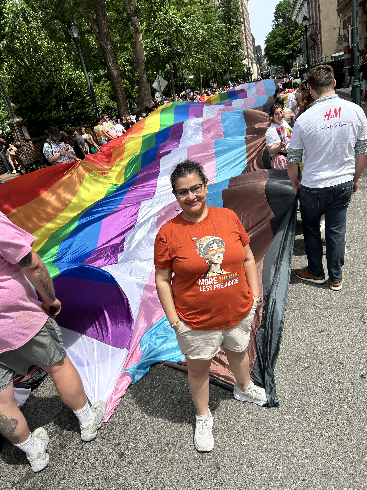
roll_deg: +11.6
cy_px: 245
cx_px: 184
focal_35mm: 26
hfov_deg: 53.1
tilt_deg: -21.1
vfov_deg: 67.3
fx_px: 368
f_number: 1.5
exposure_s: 1/3077
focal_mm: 5.7
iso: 50
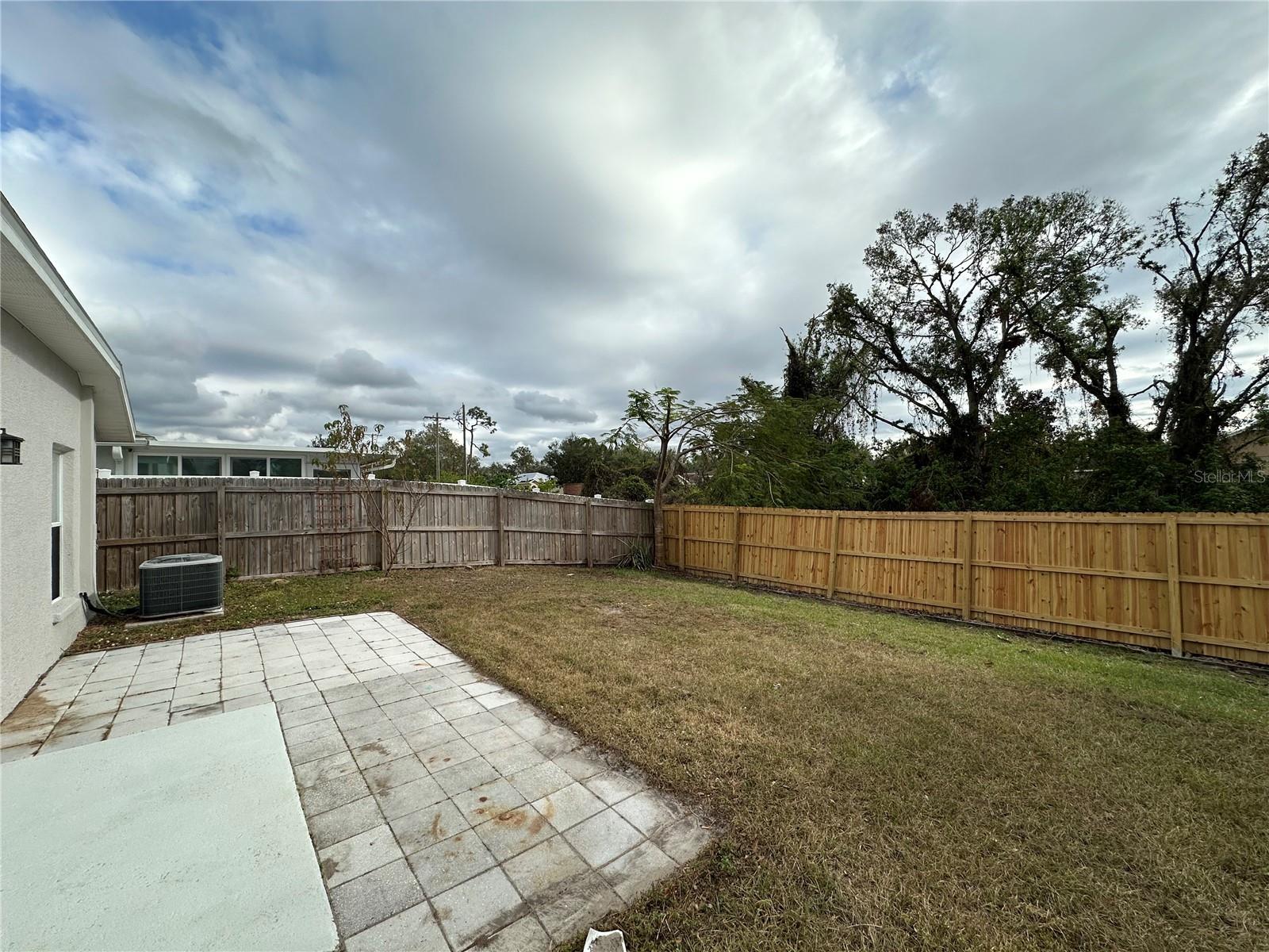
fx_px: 513
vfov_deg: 85.7
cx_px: 634
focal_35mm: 14
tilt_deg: +1.3
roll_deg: +1.0
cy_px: 476
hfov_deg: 102.1
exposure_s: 1/1855
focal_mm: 2.22
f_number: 2.2
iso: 40
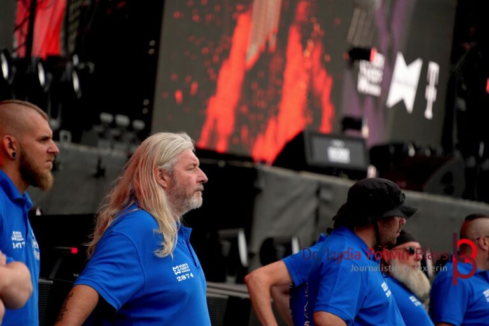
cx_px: 244
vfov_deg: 3.6
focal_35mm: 382
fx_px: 5195
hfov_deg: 5.4
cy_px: 163
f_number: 6.3
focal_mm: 255
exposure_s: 1/400
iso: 640
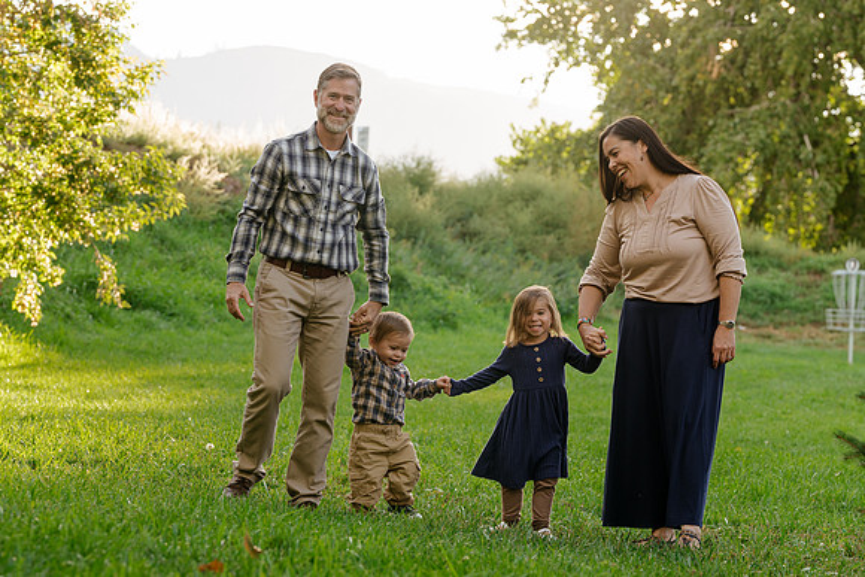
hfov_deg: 14.7
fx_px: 3365
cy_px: 288
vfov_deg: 9.8
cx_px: 432
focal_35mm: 140
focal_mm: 140
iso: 640
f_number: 7.1
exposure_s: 1/200
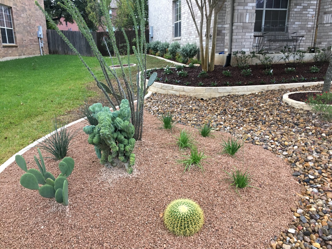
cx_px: 166
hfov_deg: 61.7
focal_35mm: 29
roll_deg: +1.0
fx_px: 278
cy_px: 124
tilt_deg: -15.6
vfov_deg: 48.2
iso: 100
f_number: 2.2
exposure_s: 1/30
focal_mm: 4.15
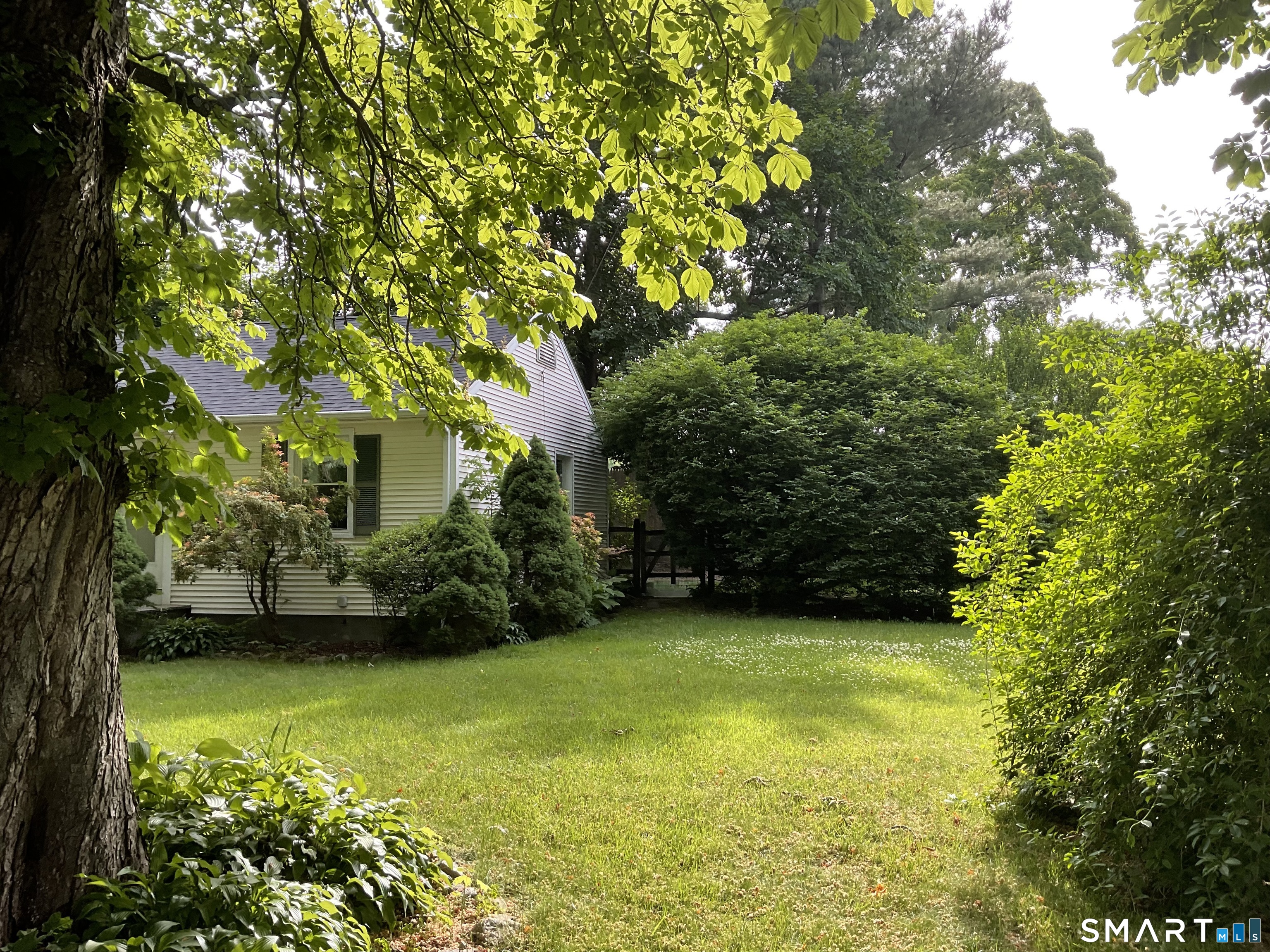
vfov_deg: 48.2
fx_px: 1064
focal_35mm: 29
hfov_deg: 61.7
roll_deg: +0.9
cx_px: 635
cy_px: 476
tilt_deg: -1.5
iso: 16
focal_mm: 3
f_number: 1.8
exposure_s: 1/259
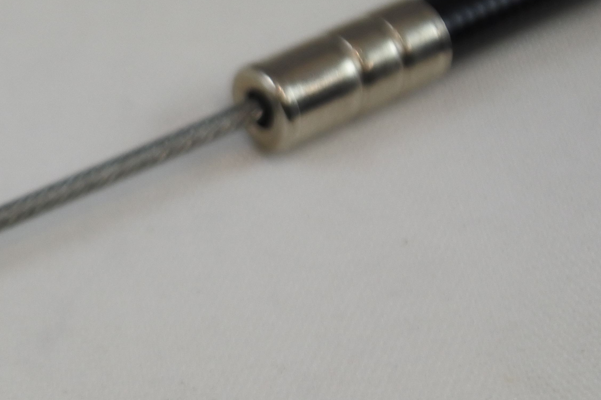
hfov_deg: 18.5
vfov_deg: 13.2
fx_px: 1736
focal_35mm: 104
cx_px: -142
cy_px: 235
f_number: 4.2
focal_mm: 15.7
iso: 320
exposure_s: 1/250
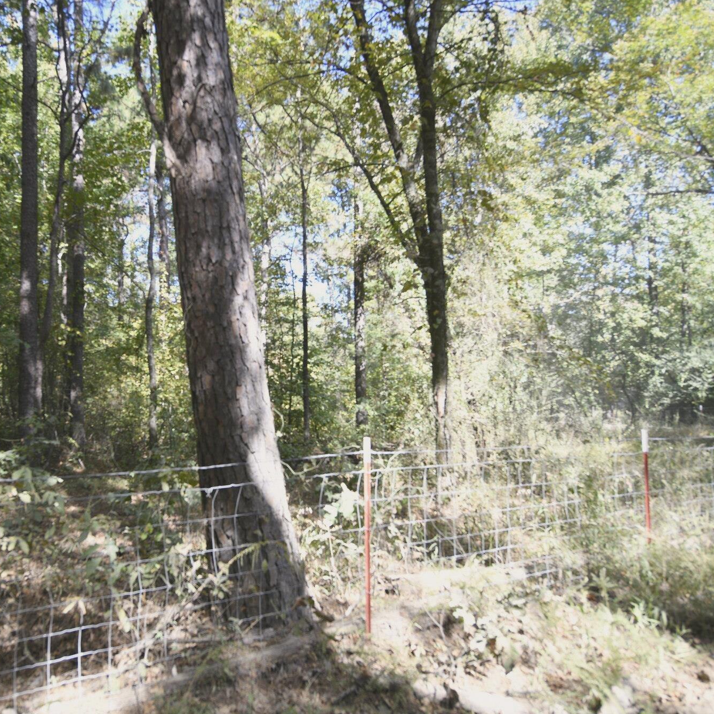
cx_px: 240
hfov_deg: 59.6
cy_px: 362
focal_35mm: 26
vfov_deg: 60.9
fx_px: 607
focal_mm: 20
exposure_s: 1/60
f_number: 4
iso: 64
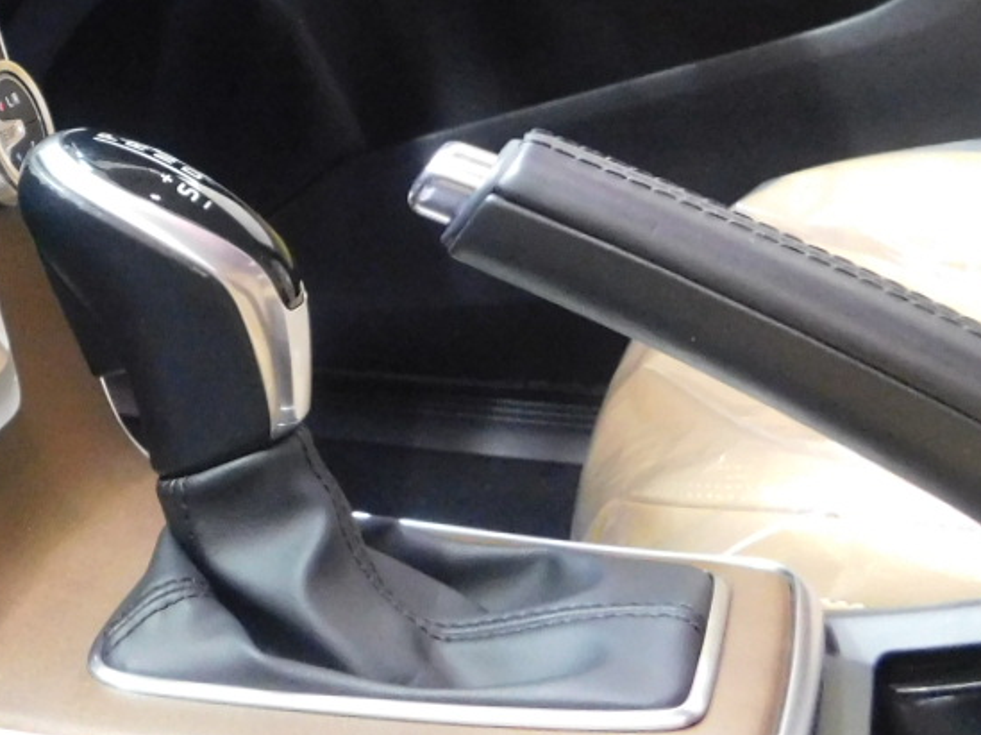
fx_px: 1982
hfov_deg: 25.5
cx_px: -138
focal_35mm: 70
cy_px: 172
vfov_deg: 20.8
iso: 720
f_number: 3
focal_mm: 4.1
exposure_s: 1/8
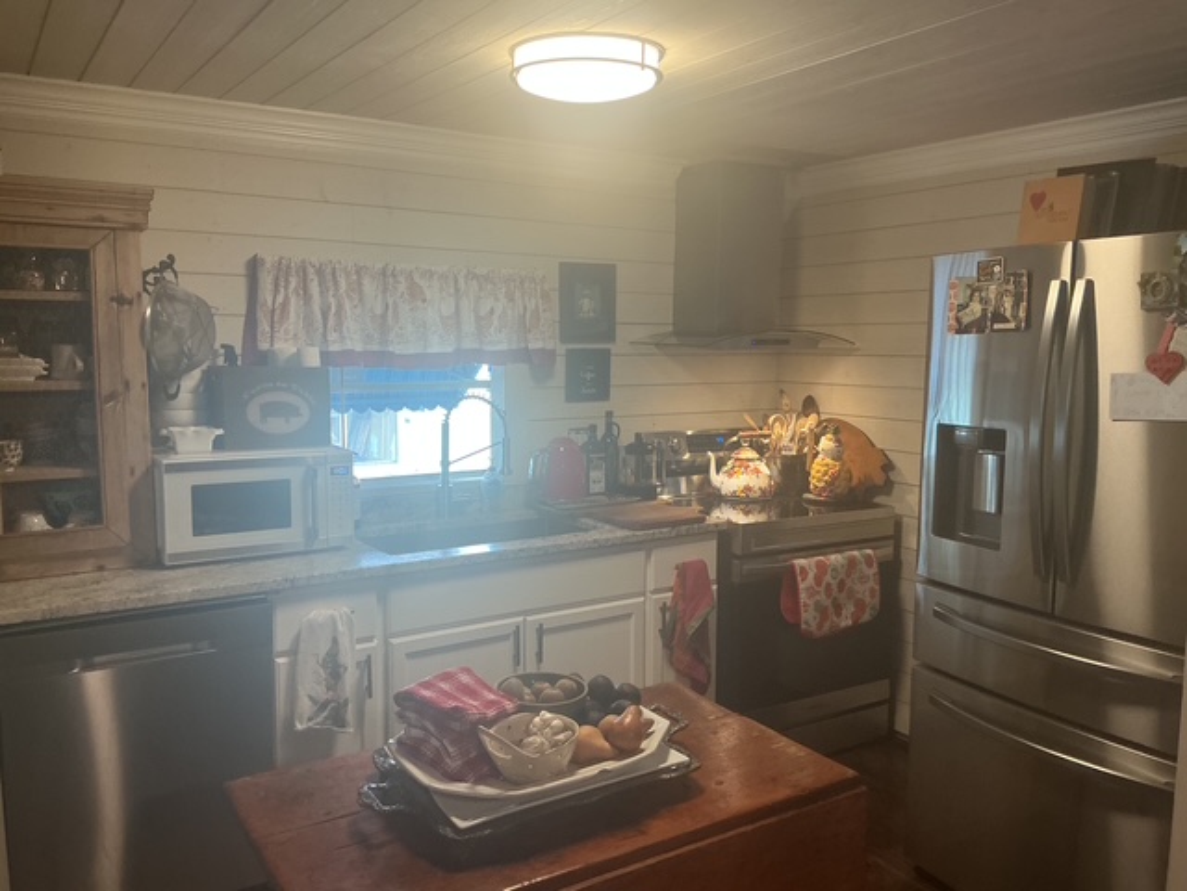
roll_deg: +0.1
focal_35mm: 29
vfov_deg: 48.2
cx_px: 594
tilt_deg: -6.5
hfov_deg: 61.7
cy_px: 446
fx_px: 994
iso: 125
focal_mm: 3
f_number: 1.8
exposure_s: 1/60
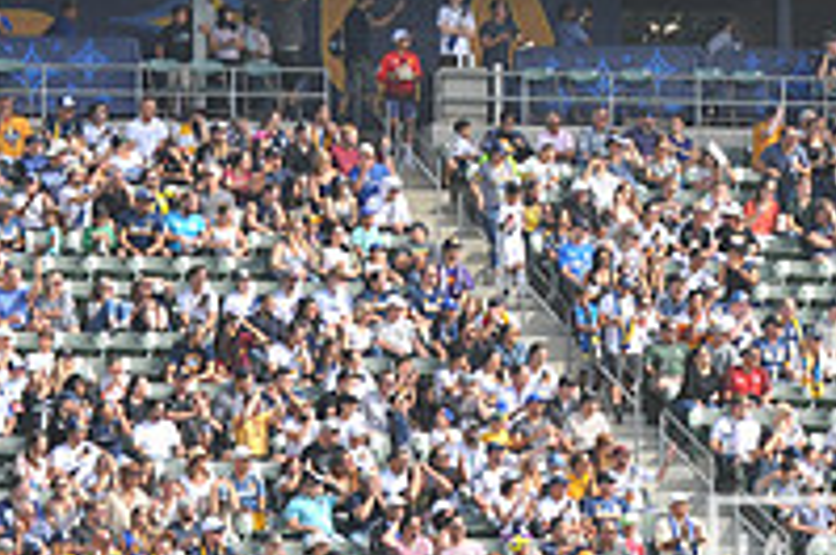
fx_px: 9135
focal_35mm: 394
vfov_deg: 3.5
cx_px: 1004
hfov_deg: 5.2
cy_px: -80
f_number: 9
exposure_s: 1/320
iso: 200
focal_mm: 135
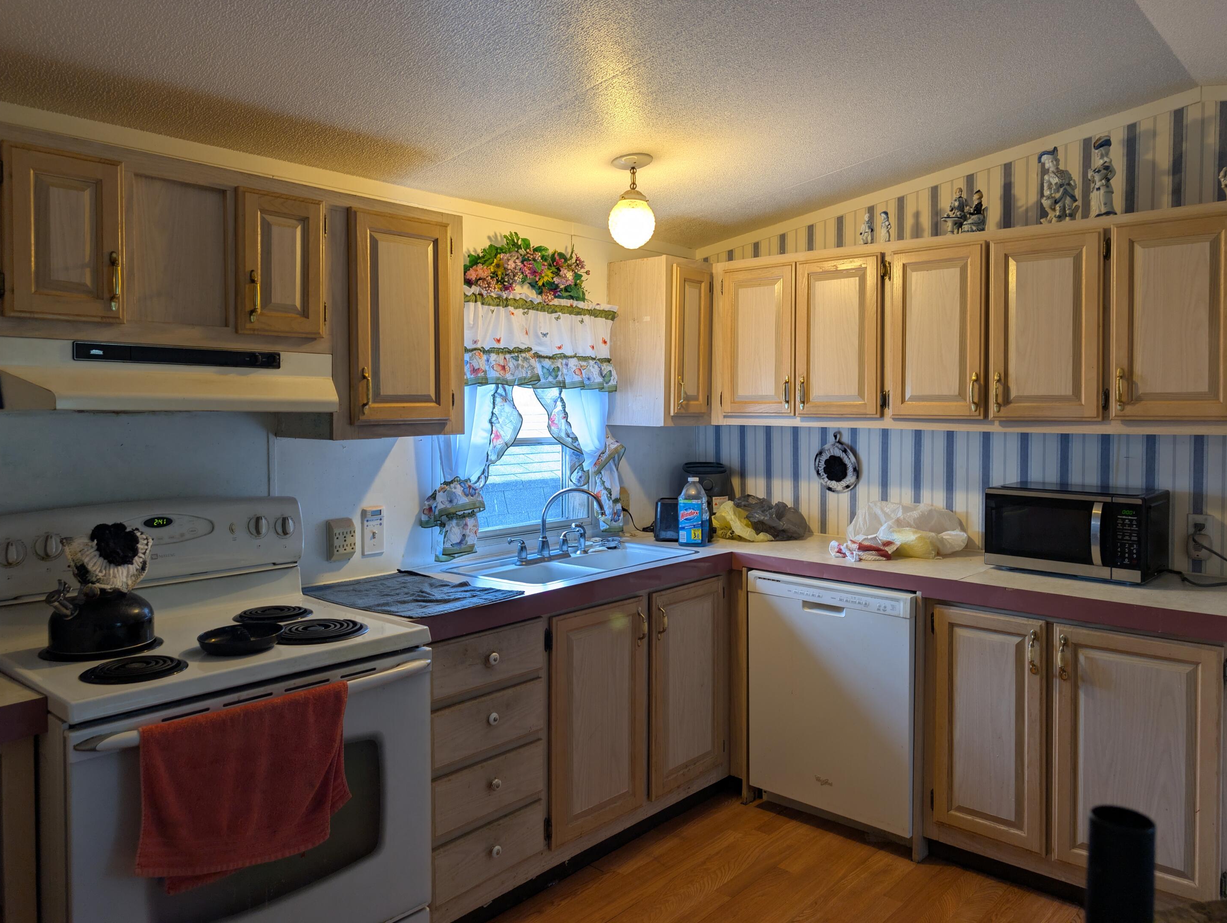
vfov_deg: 55.0
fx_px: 887
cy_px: 444
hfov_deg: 69.3
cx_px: 627
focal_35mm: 25
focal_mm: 6.9
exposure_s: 1/30
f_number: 1.68
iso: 22
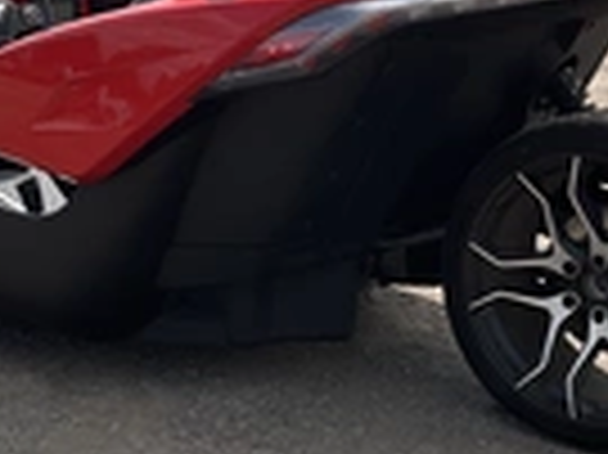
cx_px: 144
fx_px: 1509
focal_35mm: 86
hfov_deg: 22.5
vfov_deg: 17.1
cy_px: 283
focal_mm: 3
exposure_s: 1/1626
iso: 25
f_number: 1.8
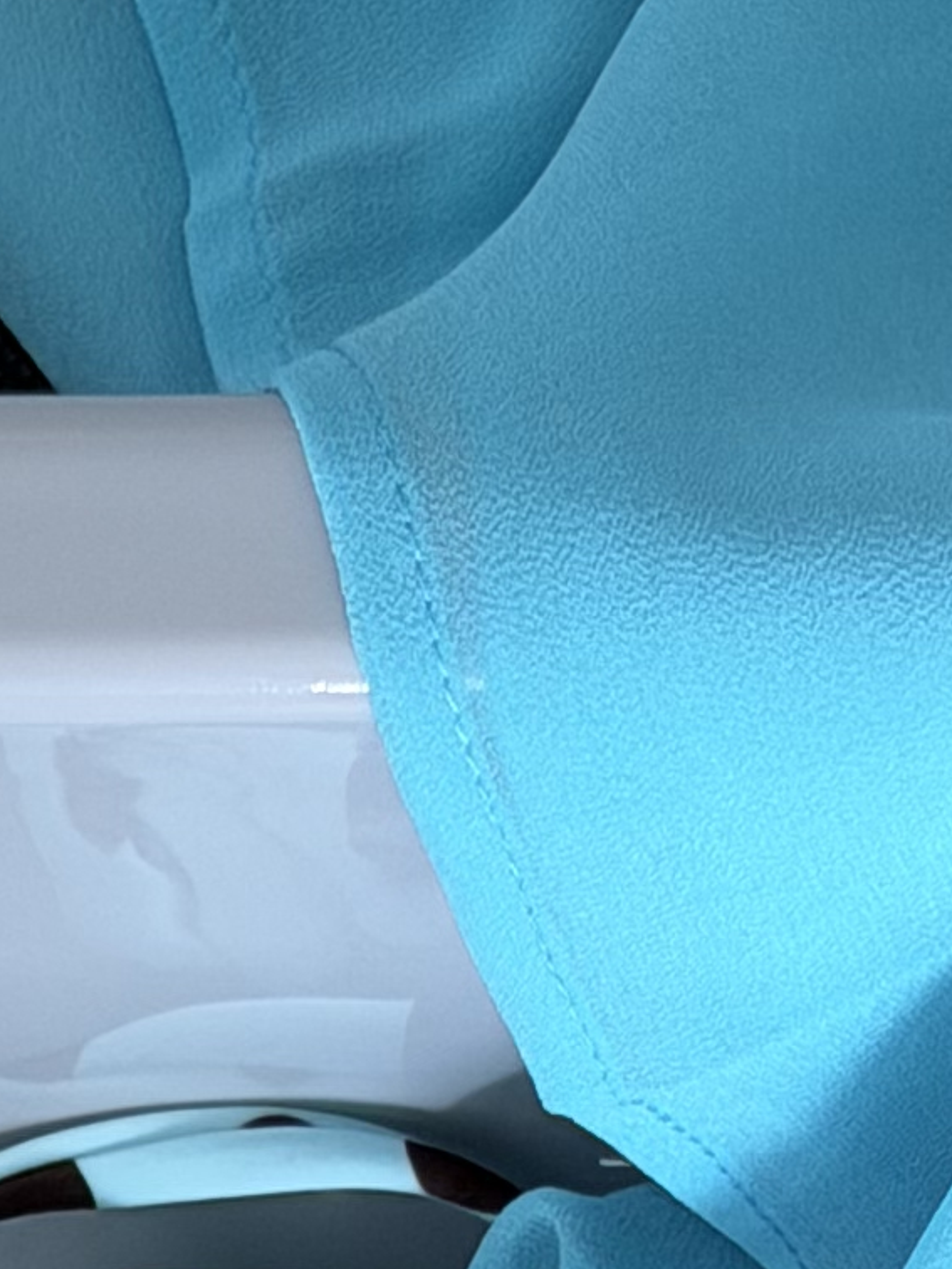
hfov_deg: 5.8
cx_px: -91
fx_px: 9387
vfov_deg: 7.2
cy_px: 3248
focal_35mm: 256
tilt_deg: -89.5
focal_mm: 6.76
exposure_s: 1/121
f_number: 1.78
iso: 80
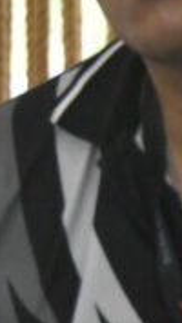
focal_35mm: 690
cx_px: -311
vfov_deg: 3.1
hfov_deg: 1.8
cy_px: -37
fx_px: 5925
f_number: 5.6
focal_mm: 122
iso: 8000
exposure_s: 1/640
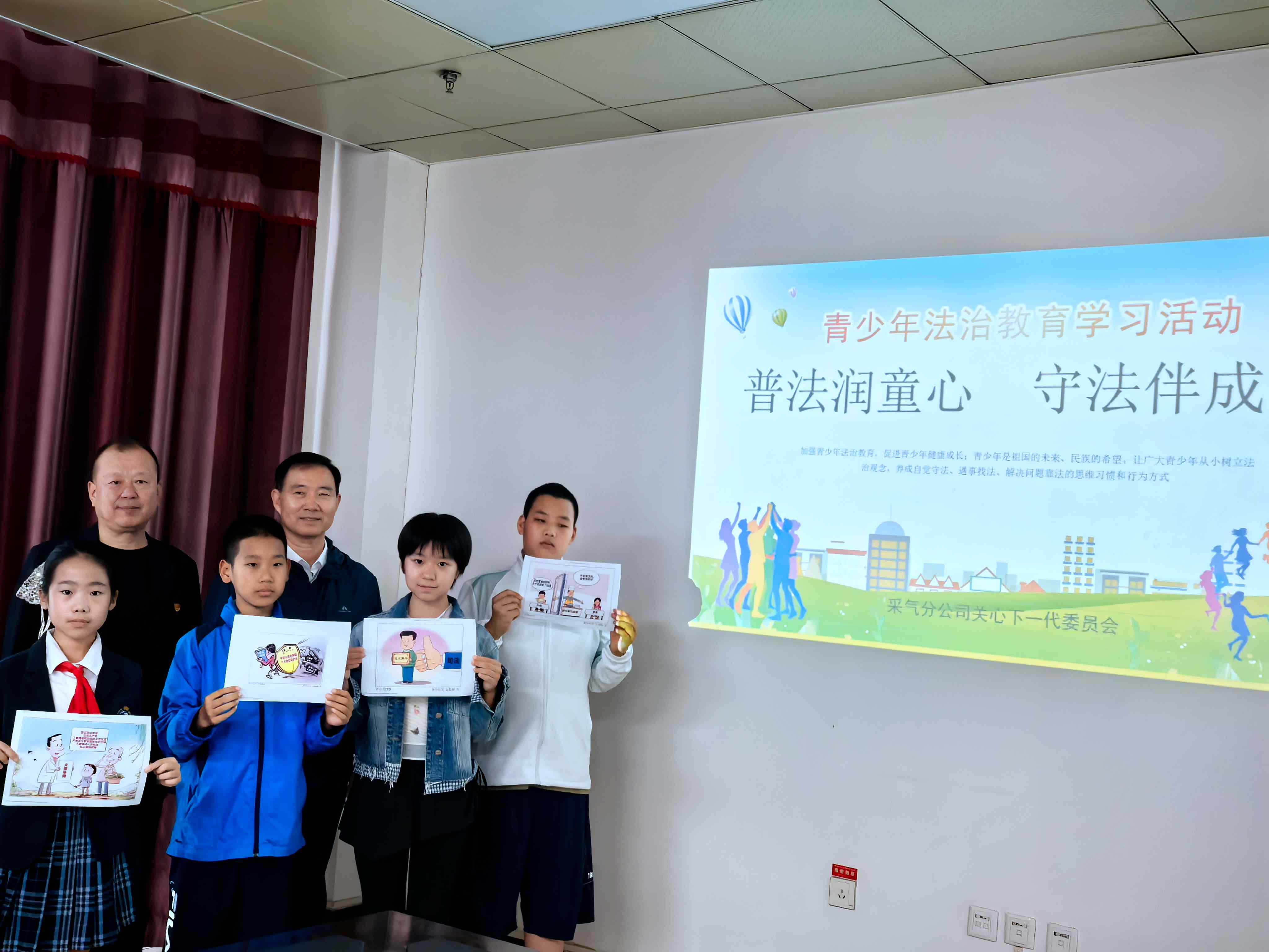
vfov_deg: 36.8
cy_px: 476
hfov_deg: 47.9
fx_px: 1430
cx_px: 634
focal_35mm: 39
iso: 320
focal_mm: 5.75
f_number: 4
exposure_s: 1/60
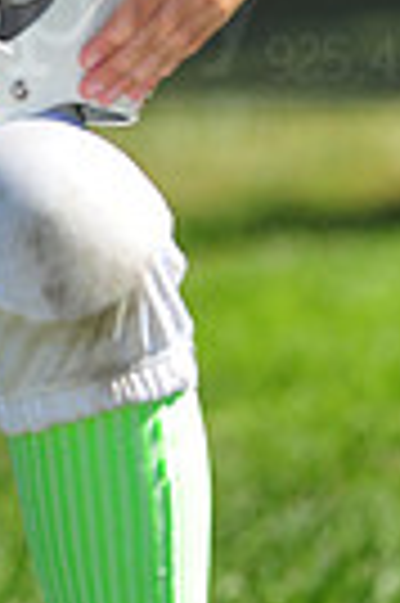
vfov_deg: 2.6
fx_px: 13400
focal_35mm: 802
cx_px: -315
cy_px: -36
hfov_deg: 1.7
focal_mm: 185
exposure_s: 1/2500
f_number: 4.5
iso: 400
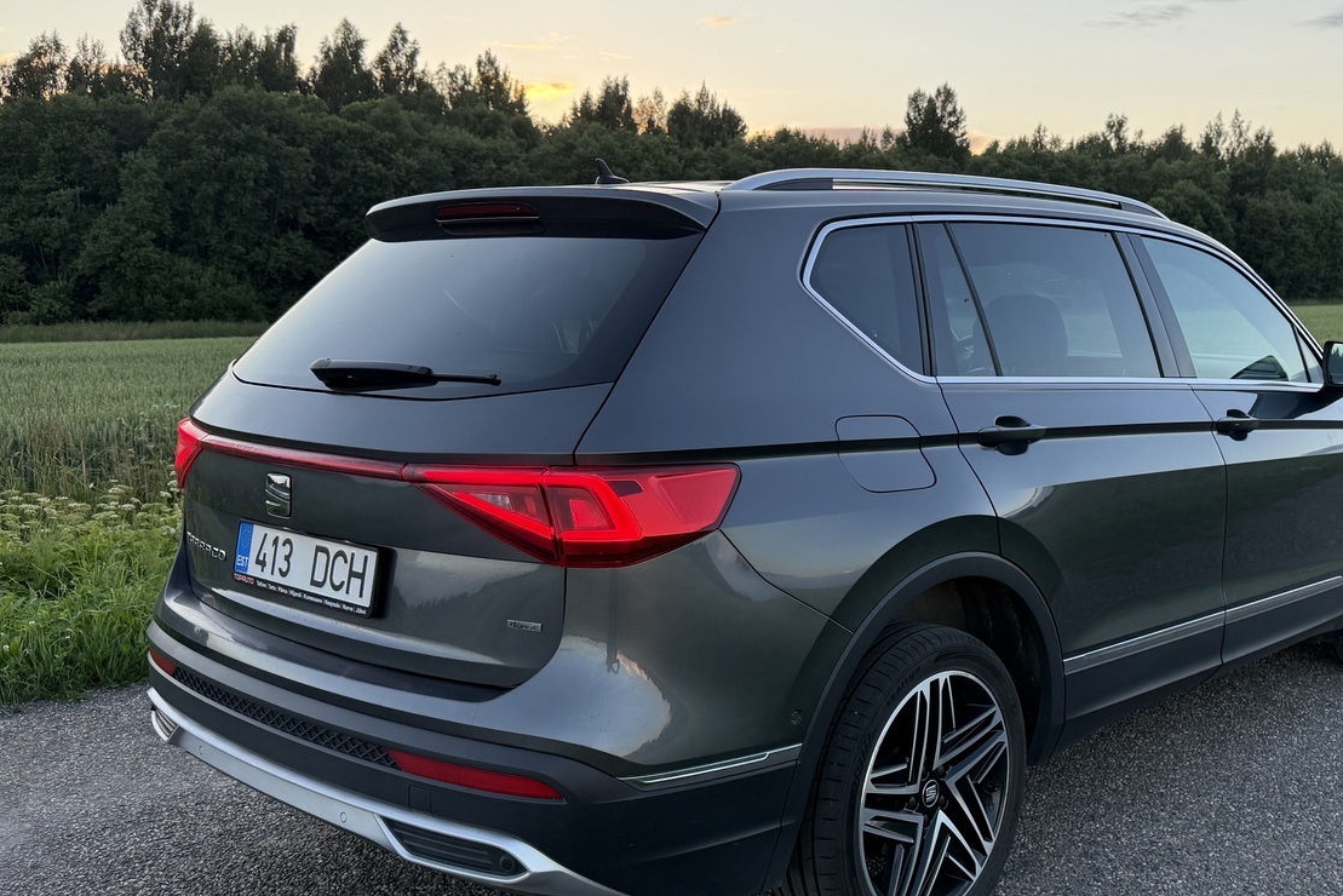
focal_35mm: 36
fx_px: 1343
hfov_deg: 52.4
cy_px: 473
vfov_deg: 36.9
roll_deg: +0.6
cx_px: 860
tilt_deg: -7.5
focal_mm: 6.76
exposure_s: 1/438
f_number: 1.78
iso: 100
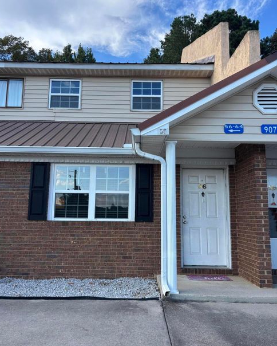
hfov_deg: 51.6
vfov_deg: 62.2
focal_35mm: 28
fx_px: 287
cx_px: 134
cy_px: 173
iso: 50
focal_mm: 5.96
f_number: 1.6
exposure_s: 1/1047
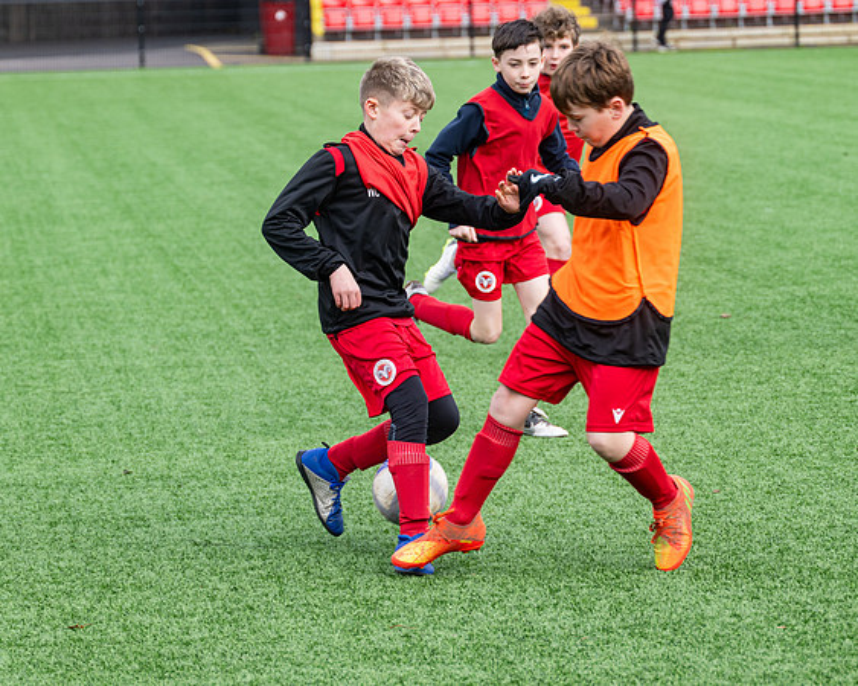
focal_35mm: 166
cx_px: 343
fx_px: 4204
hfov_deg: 11.6
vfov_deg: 9.3
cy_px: 343
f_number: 4
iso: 200
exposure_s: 1/640
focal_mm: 98
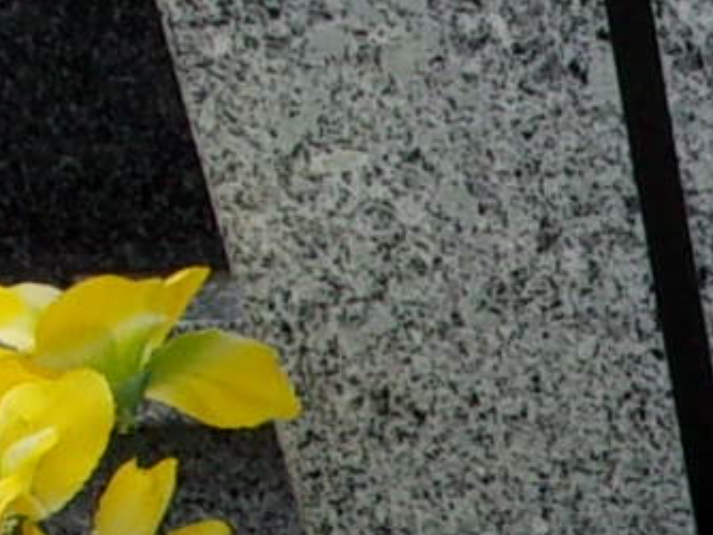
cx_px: 1484
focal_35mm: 217
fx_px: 4473
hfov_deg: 8.6
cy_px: 978
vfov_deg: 6.7
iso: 80
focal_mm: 5.1
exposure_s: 1/50
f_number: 10.8
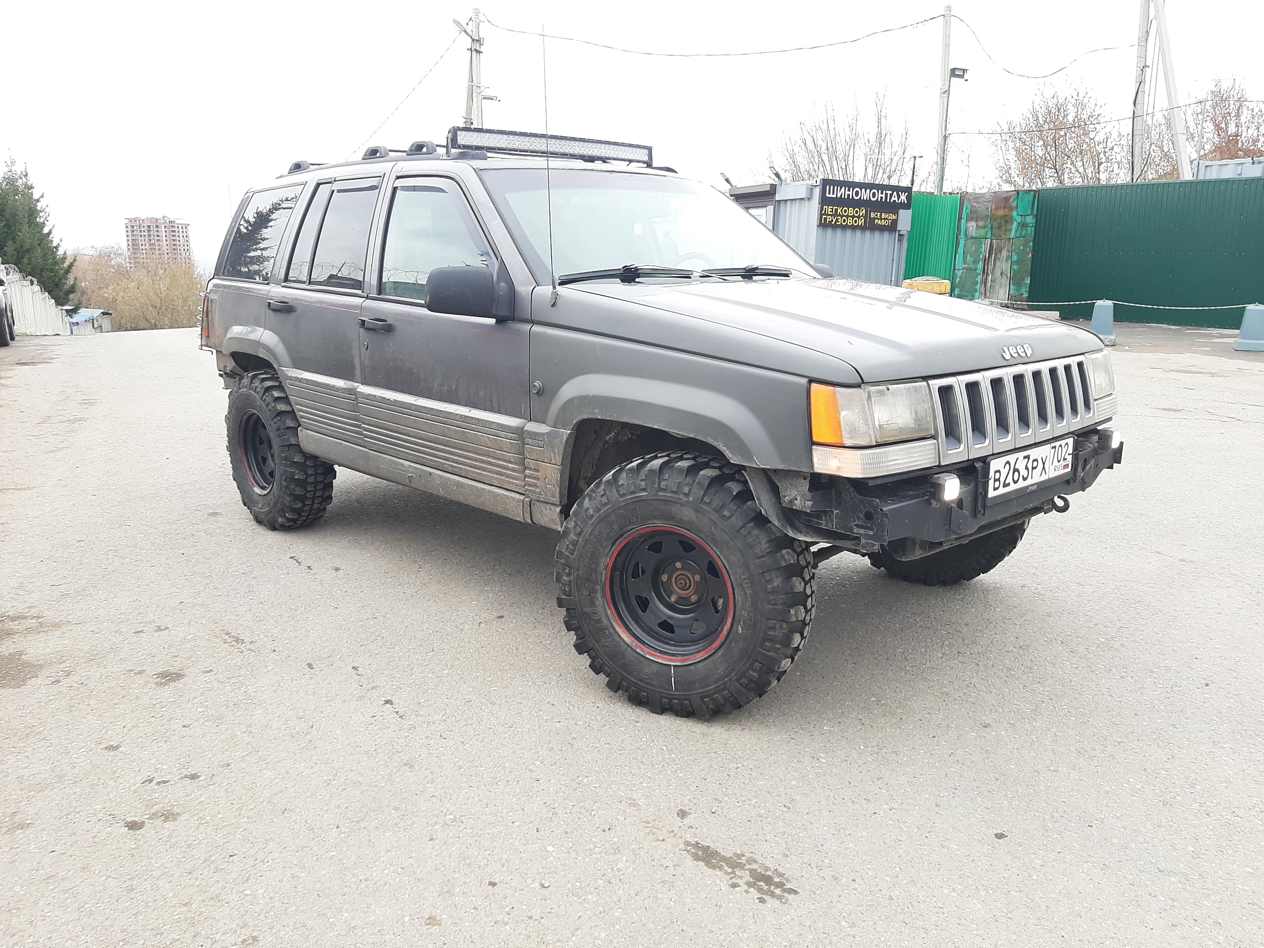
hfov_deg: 67.3
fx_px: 949
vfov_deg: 53.1
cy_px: 474
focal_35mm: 26
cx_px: 632
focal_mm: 3.93
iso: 40
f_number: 1.7
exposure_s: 1/164
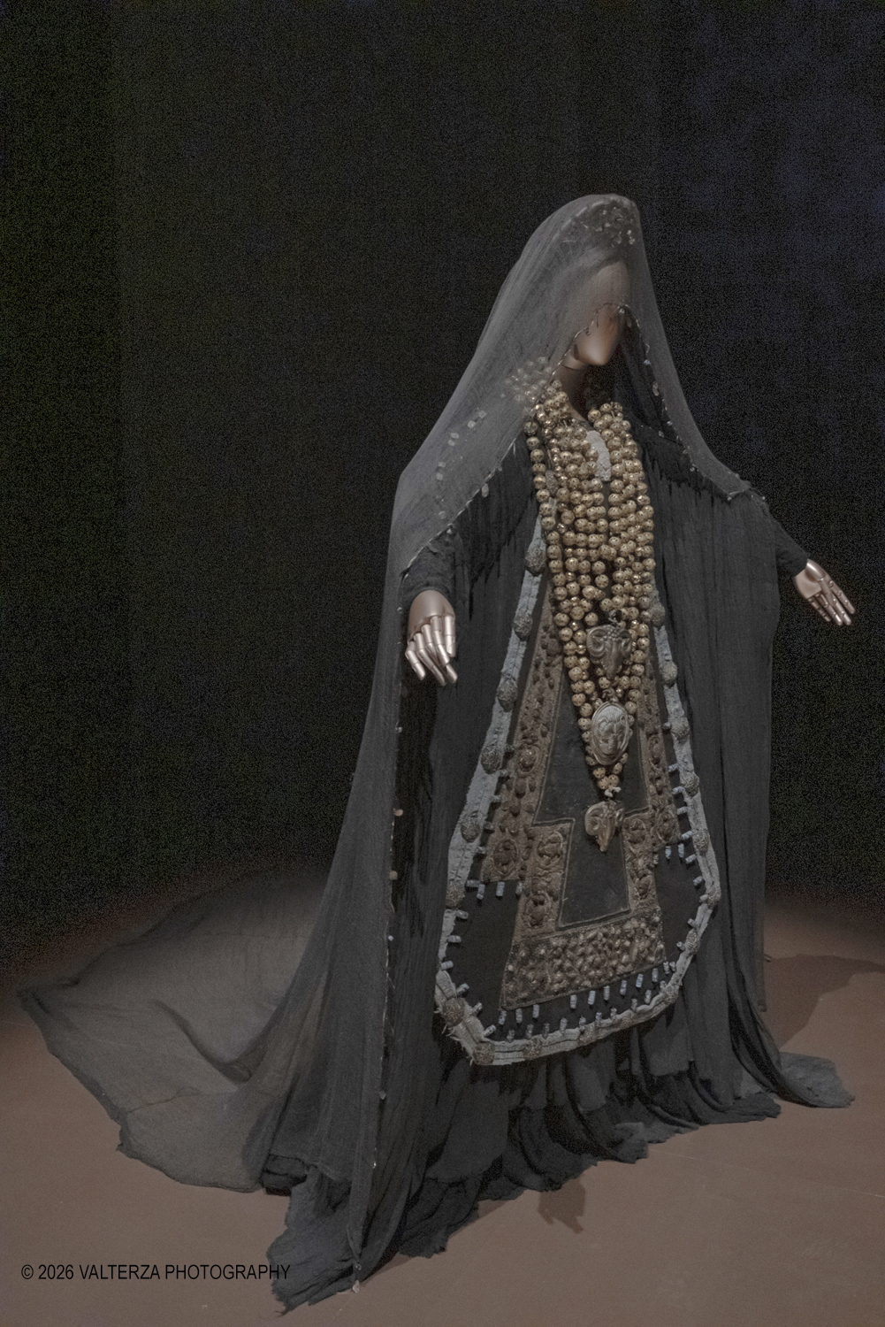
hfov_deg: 36.9
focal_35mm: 36
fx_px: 1326
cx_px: 442
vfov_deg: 53.1
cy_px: 664
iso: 5000
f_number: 4
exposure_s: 1/125
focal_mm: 24
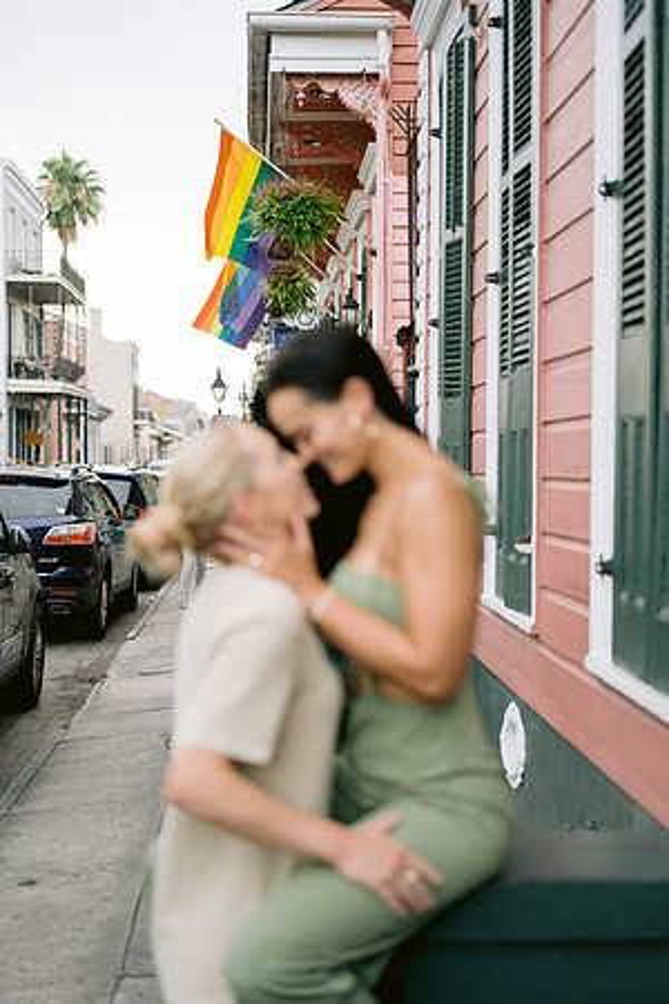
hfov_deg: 27.0
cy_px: 502
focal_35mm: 50
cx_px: 334
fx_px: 1394
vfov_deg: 39.6
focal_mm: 50
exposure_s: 1/320
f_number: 2
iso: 400
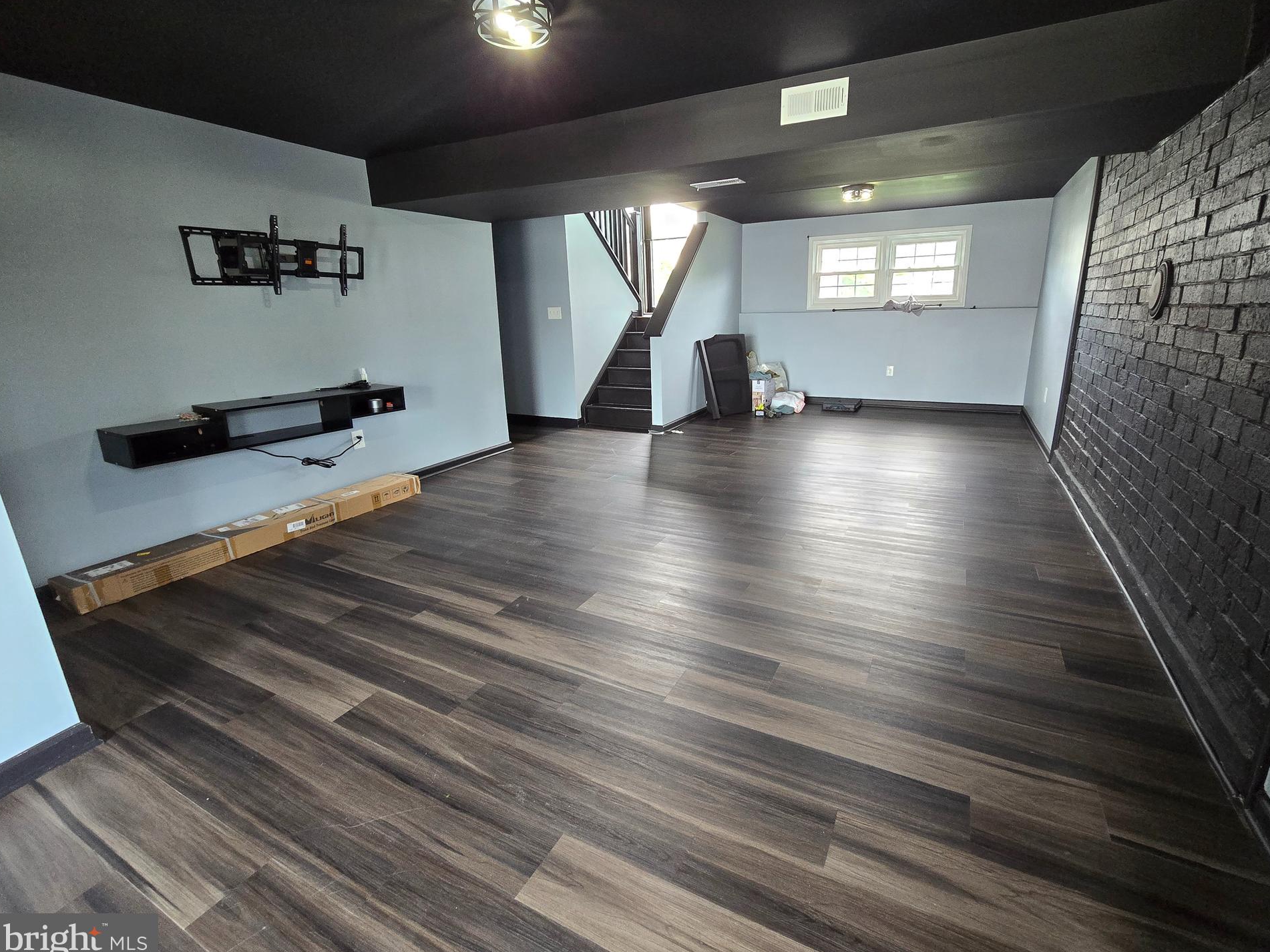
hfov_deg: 101.9
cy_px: 455
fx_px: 514
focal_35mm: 14
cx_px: 675
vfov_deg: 85.6
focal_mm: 2.2
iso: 320
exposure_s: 1/60
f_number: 2.2
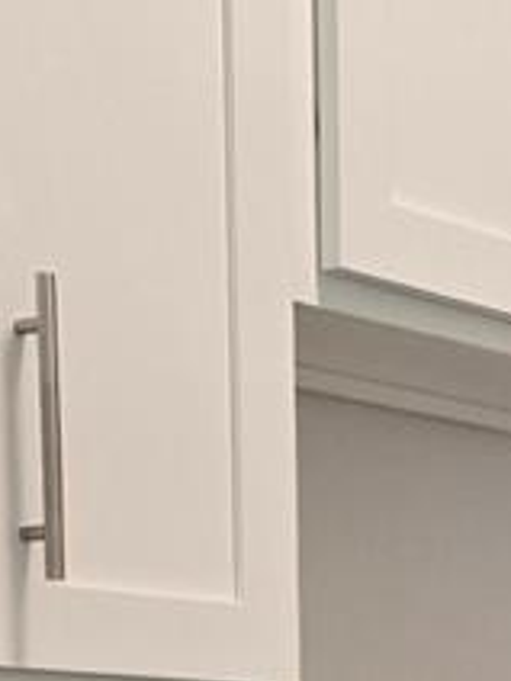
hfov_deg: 10.9
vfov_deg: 13.8
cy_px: 1153
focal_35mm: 130
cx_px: 823
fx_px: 2559
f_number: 1.7
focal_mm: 6.3
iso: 250
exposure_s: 1/120
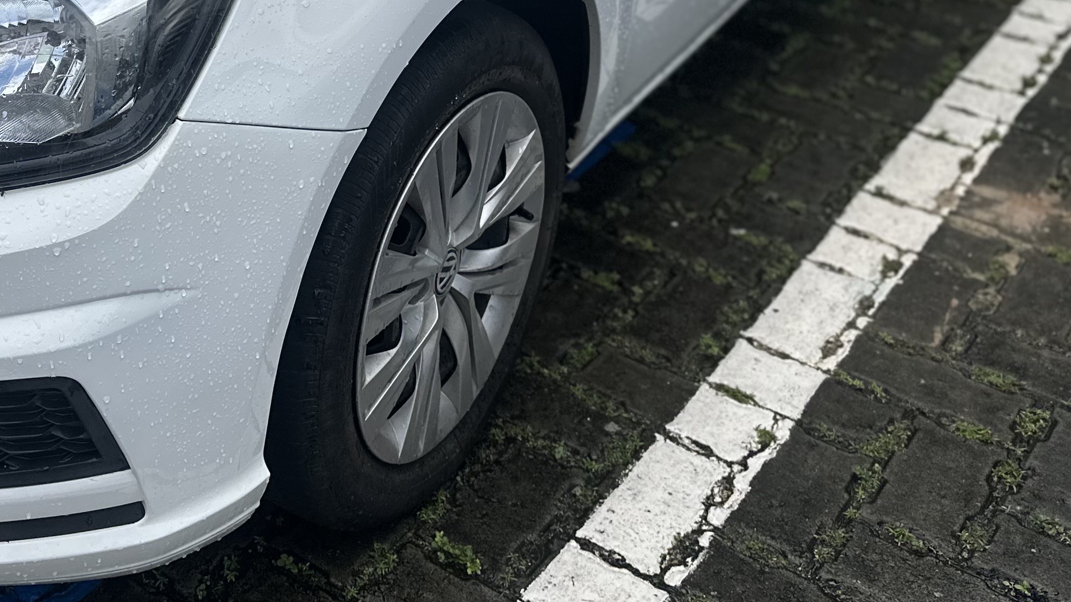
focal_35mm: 53
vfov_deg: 21.4
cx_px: 114
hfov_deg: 36.8
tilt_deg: -20.7
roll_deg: +0.8
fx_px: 1505
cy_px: -75
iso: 80
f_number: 1.78
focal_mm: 6.86
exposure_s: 1/4762
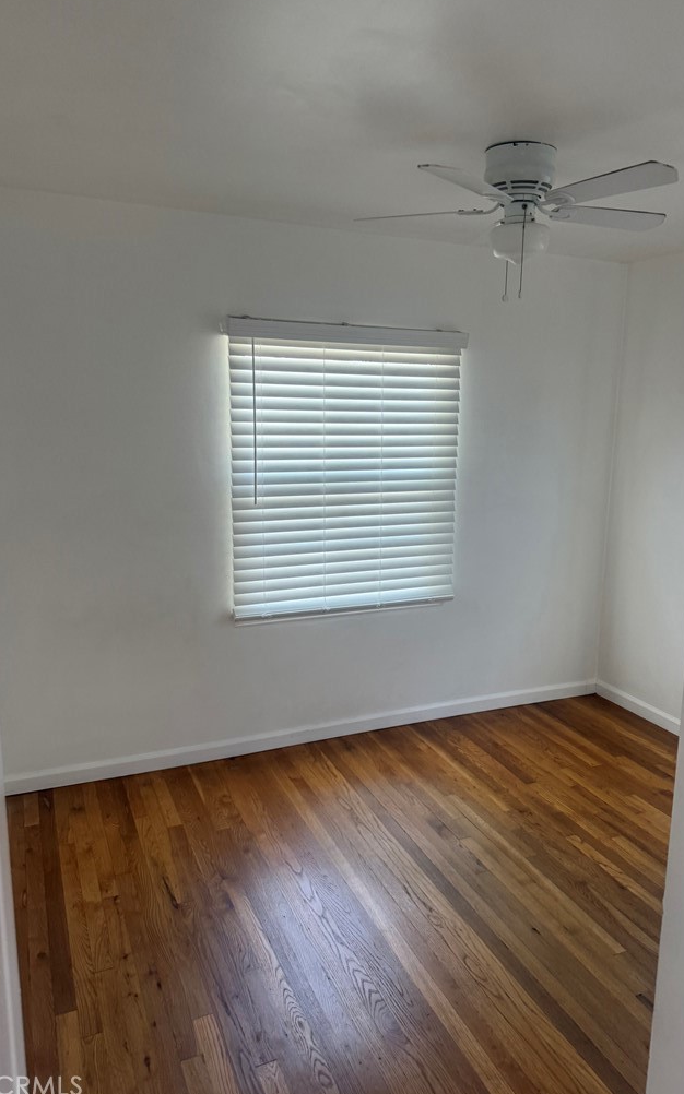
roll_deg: -2.1
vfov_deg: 70.4
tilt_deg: -7.8
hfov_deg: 47.4
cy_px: 543
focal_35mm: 26
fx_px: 776
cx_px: 401
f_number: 1.78
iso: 200
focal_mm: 6.76
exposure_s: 1/120
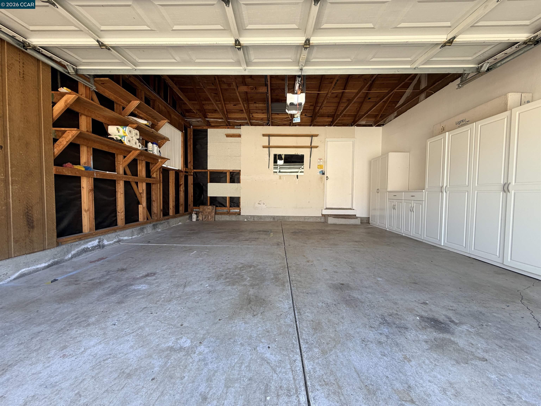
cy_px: 203
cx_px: 270
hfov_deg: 102.1
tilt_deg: -2.9
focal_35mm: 14
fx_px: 219
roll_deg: -0.2
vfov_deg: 85.7
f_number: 2.2
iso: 80
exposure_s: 1/120
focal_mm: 2.22
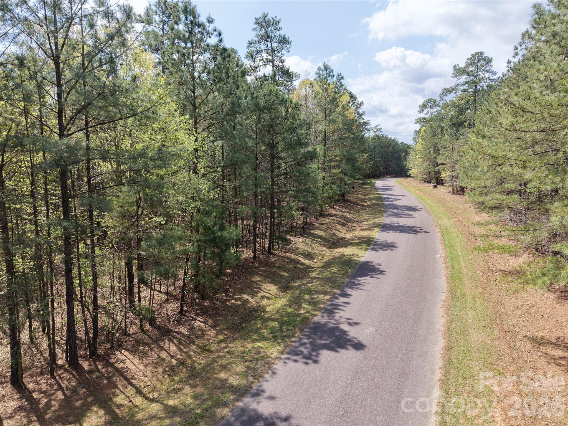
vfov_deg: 56.8
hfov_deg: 71.6
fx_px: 394
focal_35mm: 24
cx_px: 284
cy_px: 213
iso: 400
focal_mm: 8.67
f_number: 1.8
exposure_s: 1/500
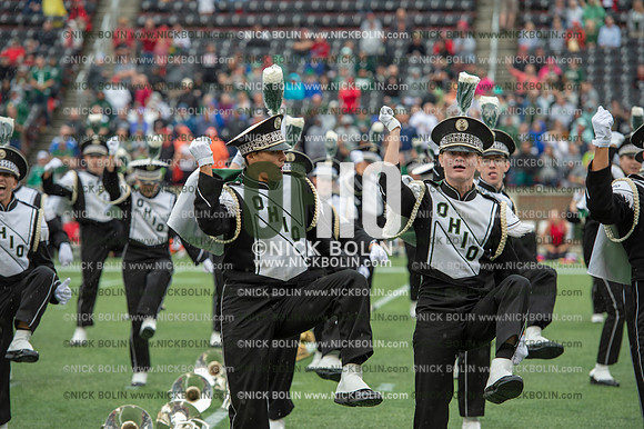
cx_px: 322
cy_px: 214
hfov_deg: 12.8
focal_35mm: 160
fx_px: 2860
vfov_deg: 8.6
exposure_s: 1/500
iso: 400
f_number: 4
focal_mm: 160
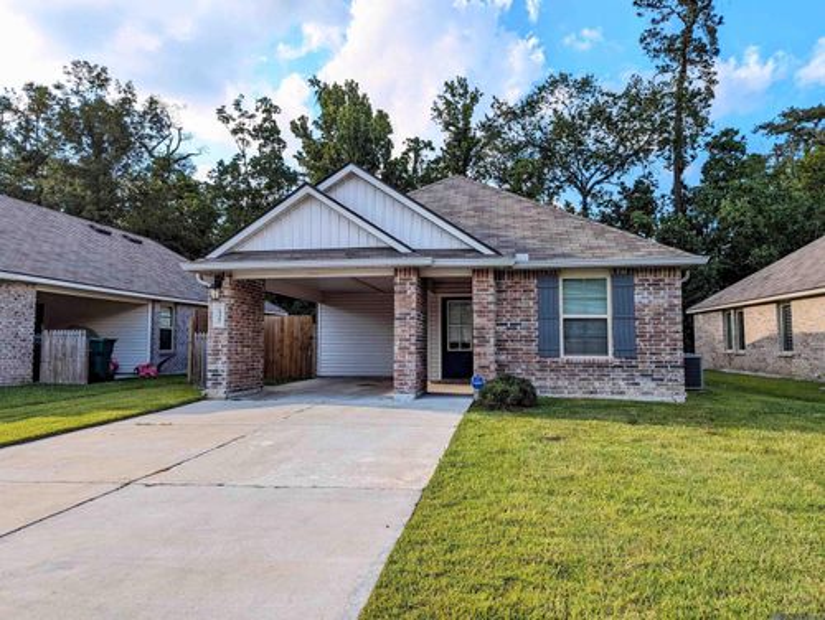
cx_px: 412
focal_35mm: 24
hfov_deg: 71.5
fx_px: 573
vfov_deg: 56.9
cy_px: 310
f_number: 1.85
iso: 47
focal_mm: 6.81
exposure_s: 1/1332
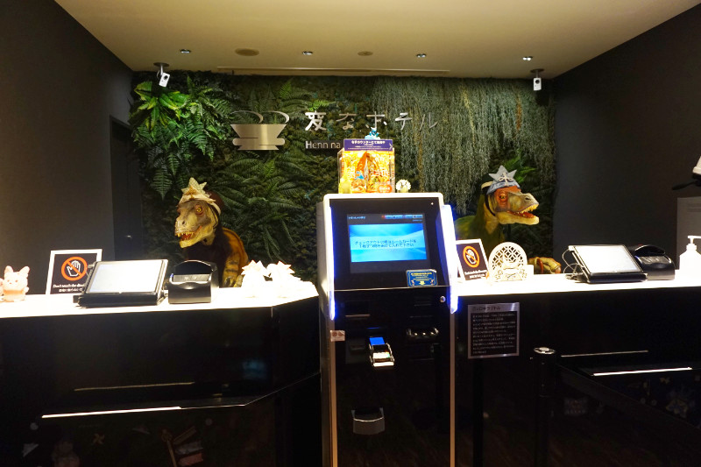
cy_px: 234
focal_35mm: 24
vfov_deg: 53.1
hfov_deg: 73.8
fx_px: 467
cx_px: 350
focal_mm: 16
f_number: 4
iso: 1000
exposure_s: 1/60
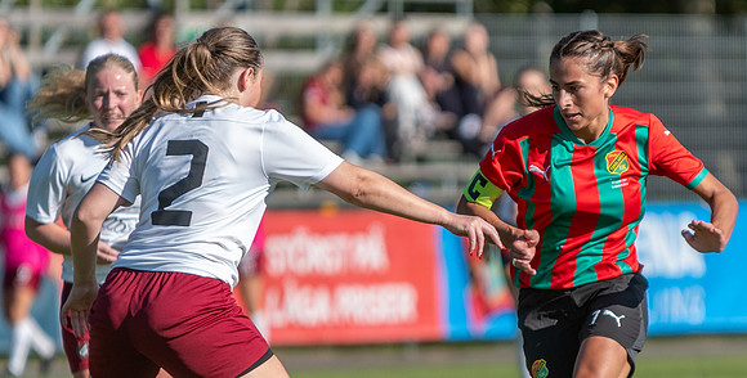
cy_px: 311
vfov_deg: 1.6
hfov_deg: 3.2
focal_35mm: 691
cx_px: 532
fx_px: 13372
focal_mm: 200
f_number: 3.2
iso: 200
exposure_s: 1/2000
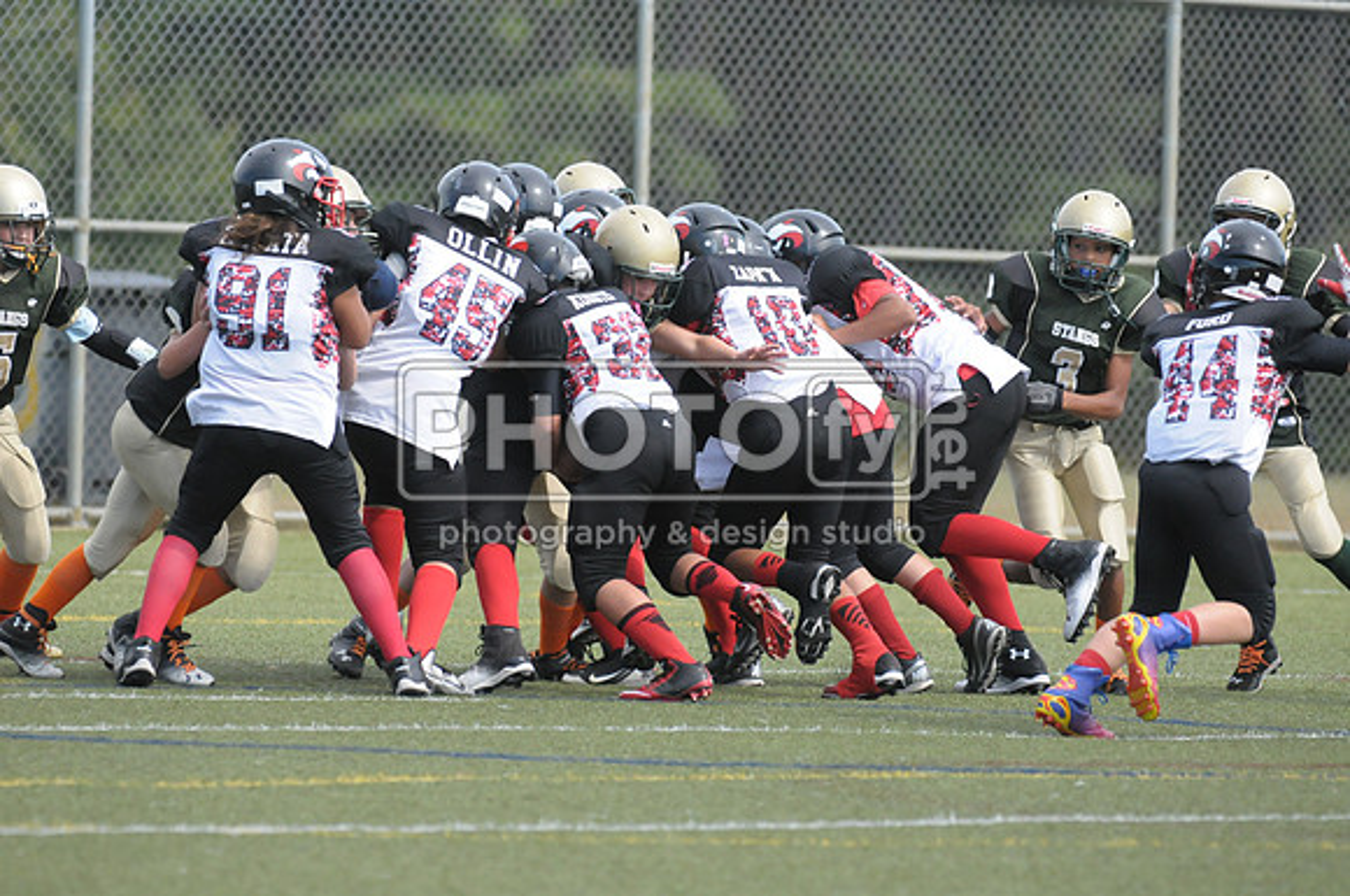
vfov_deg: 3.4
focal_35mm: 405
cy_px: 448
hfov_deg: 5.1
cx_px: 675
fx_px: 15166
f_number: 4
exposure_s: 1/5000
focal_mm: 270
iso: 1600
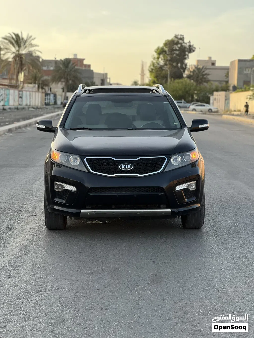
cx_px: 127
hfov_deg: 19.1
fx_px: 753
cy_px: 169
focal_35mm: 77
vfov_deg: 25.3
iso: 40
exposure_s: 1/124
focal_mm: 9
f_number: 2.8
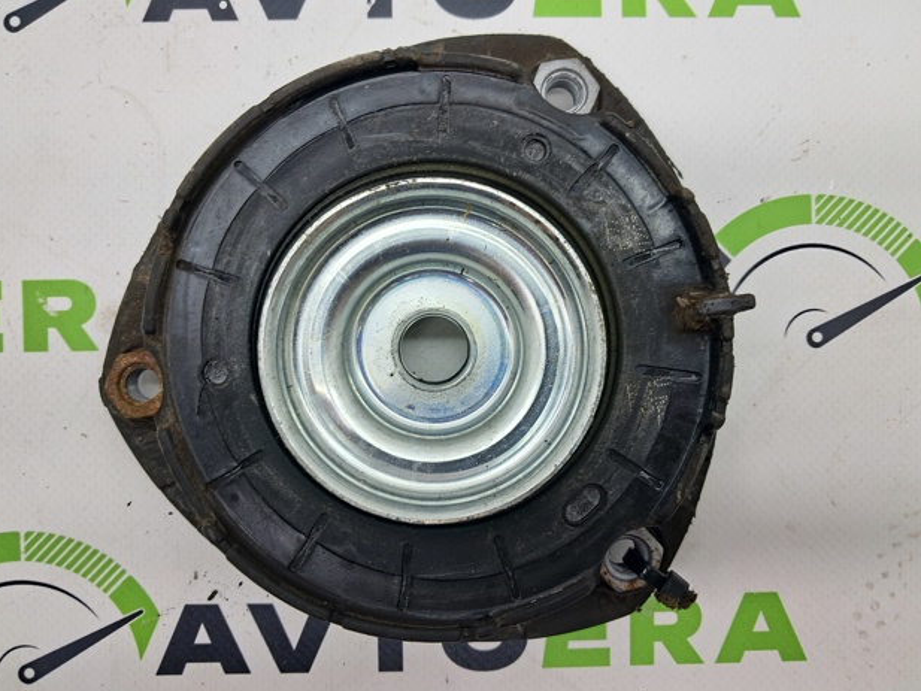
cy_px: 346
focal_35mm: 28
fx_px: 745
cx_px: 445
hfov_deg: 63.4
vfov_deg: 49.8
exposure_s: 1/50
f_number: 1.8
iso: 50
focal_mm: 4
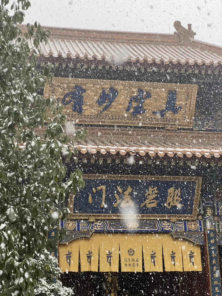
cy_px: 148
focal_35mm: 77
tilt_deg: +20.8
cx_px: 111
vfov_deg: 25.3
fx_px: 658
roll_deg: +1.0
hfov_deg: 19.1
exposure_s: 1/99
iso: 100
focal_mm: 9
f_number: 2.8
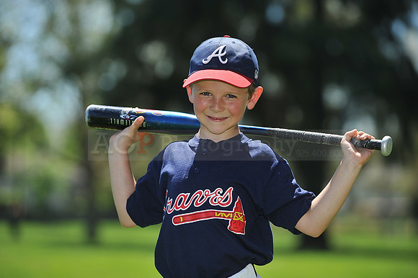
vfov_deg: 6.9
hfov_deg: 10.3
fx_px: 2321
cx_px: 209
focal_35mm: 200
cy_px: 139
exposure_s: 1/1250
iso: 200
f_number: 4.5
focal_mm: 200
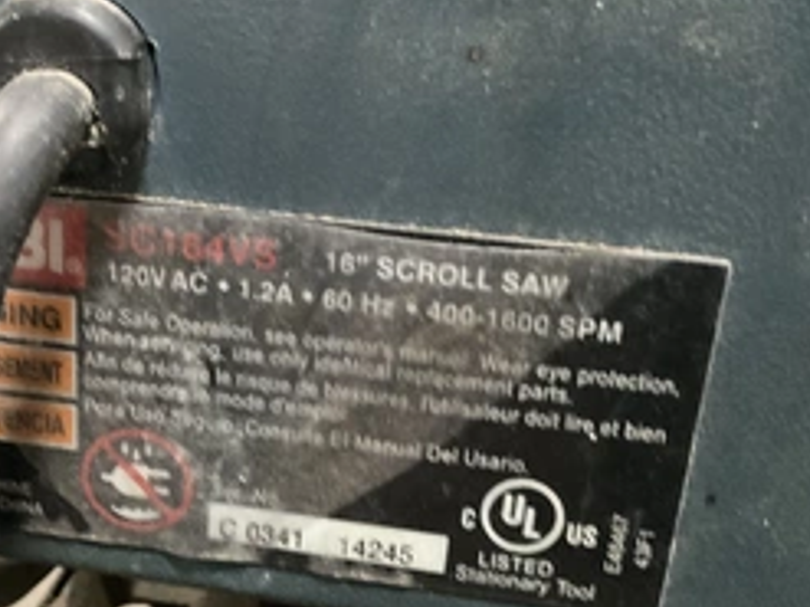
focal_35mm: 47
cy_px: 371
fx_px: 1099
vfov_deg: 30.8
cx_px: 328
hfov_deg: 40.3
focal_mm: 3
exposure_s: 1/24
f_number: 1.8
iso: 500
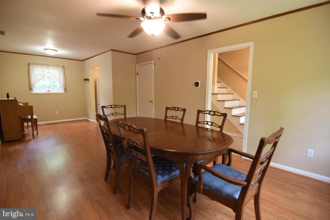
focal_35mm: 16
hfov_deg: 95.0
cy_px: 110
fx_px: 151
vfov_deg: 72.0
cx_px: 165
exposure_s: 1/60
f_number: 2.8
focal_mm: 11
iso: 1000
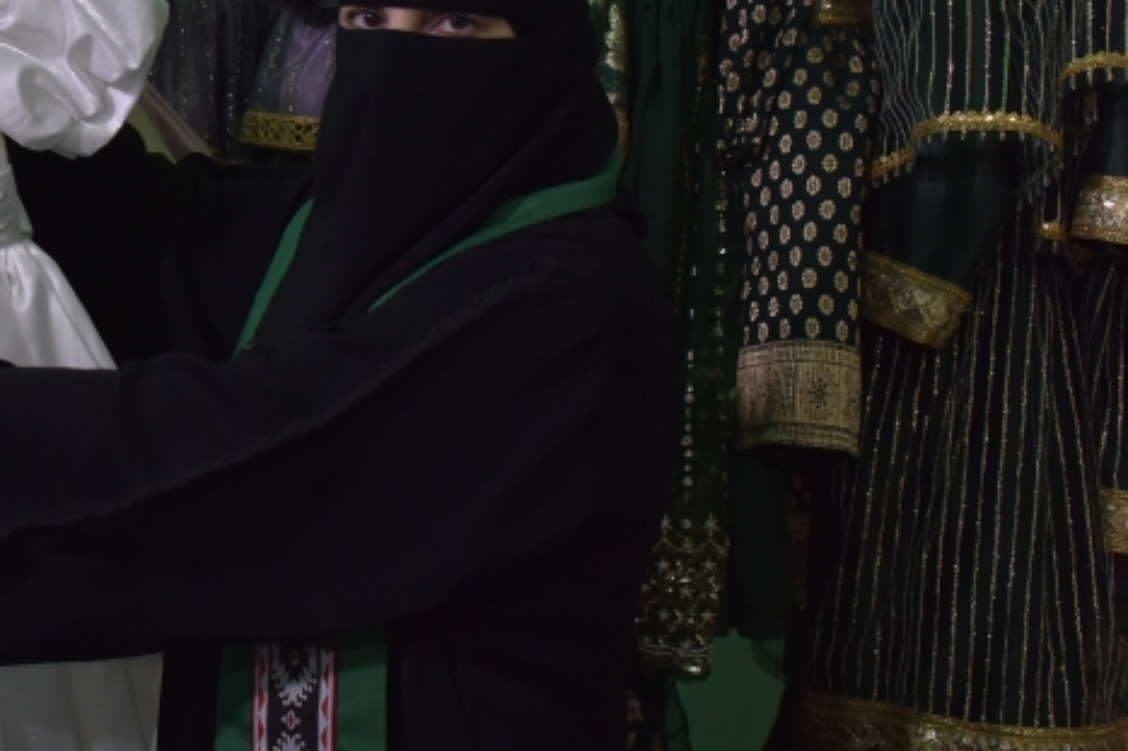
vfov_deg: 22.5
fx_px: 1879
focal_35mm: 60
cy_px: 266
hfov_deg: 32.4
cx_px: 205
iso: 2000
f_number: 5.6
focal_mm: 28
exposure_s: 1/125
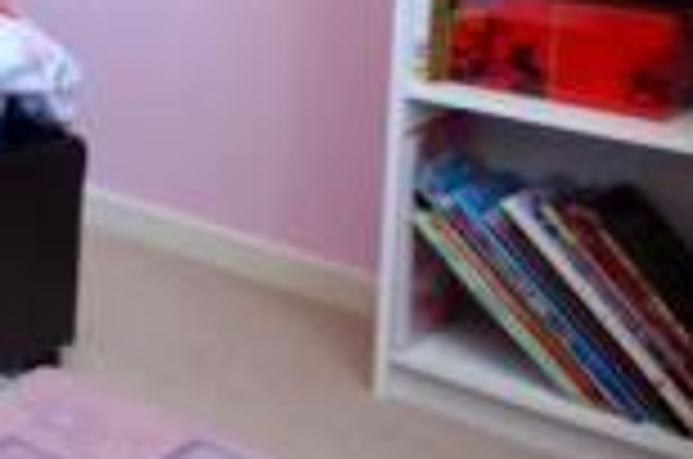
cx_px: -542
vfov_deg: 19.0
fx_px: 1229
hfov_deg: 21.3
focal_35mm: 64
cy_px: -196
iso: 500
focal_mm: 10
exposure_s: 1/60
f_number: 4
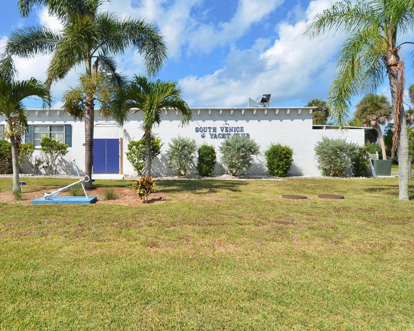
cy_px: 158
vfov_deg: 60.8
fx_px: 282
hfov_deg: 70.2
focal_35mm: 23
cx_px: 133
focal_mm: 12
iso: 100
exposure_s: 1/250
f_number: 8
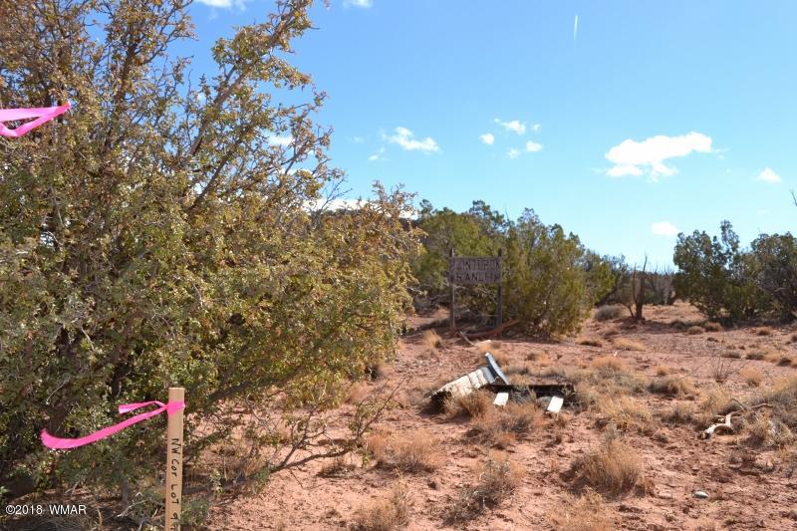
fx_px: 797
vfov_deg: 36.9
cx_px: 398
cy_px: 266
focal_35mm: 36
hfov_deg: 53.1
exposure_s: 1/200
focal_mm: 24
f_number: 8
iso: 100
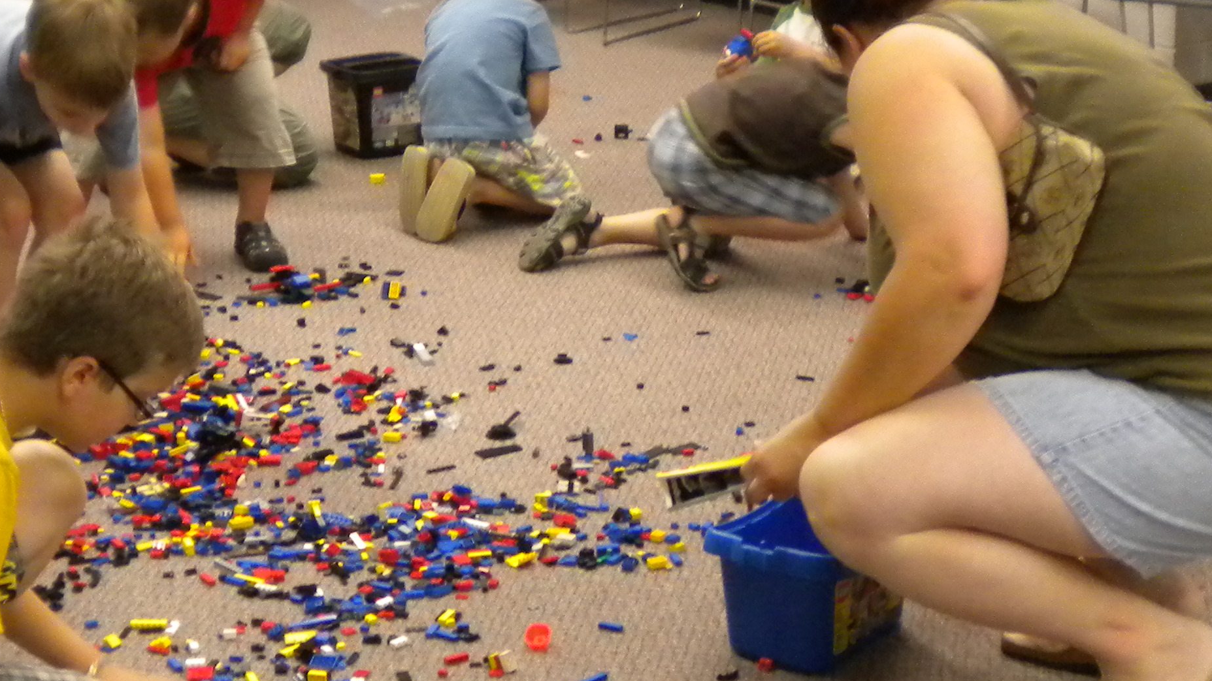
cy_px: 402
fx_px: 2410
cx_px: 461
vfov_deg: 16.1
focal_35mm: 75
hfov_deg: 28.1
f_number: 3.1
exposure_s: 1/51.6
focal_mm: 6.3
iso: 400
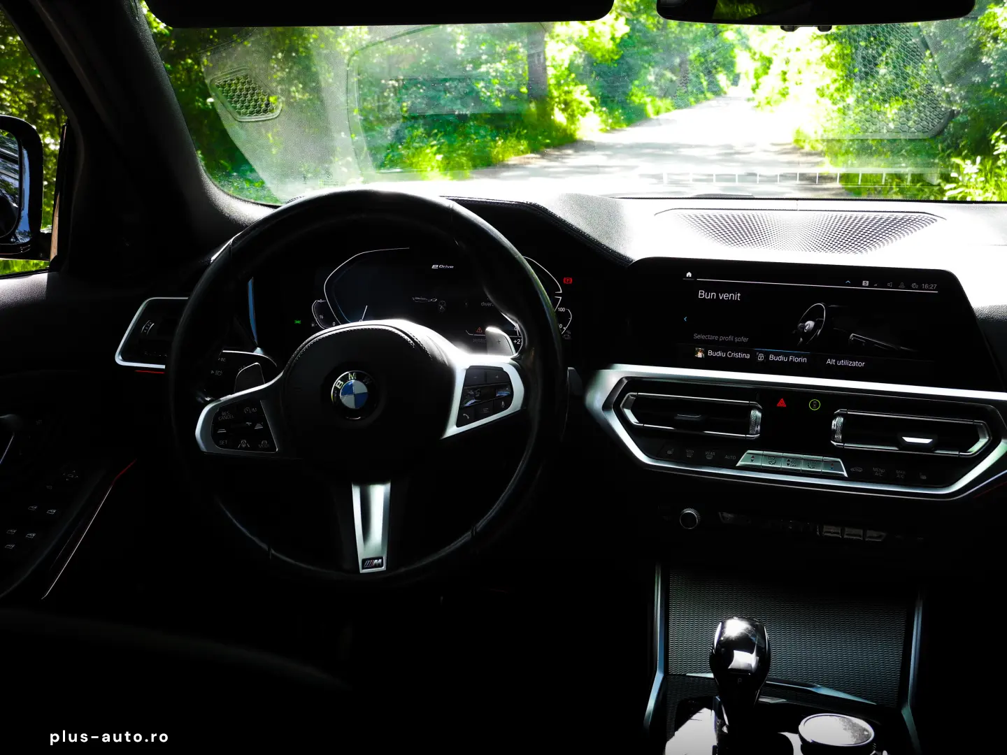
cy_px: 378
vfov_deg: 32.2
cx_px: 504
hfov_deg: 42.1
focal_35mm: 45
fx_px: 1309
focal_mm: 9.7
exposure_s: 1/40
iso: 100
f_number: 3.2
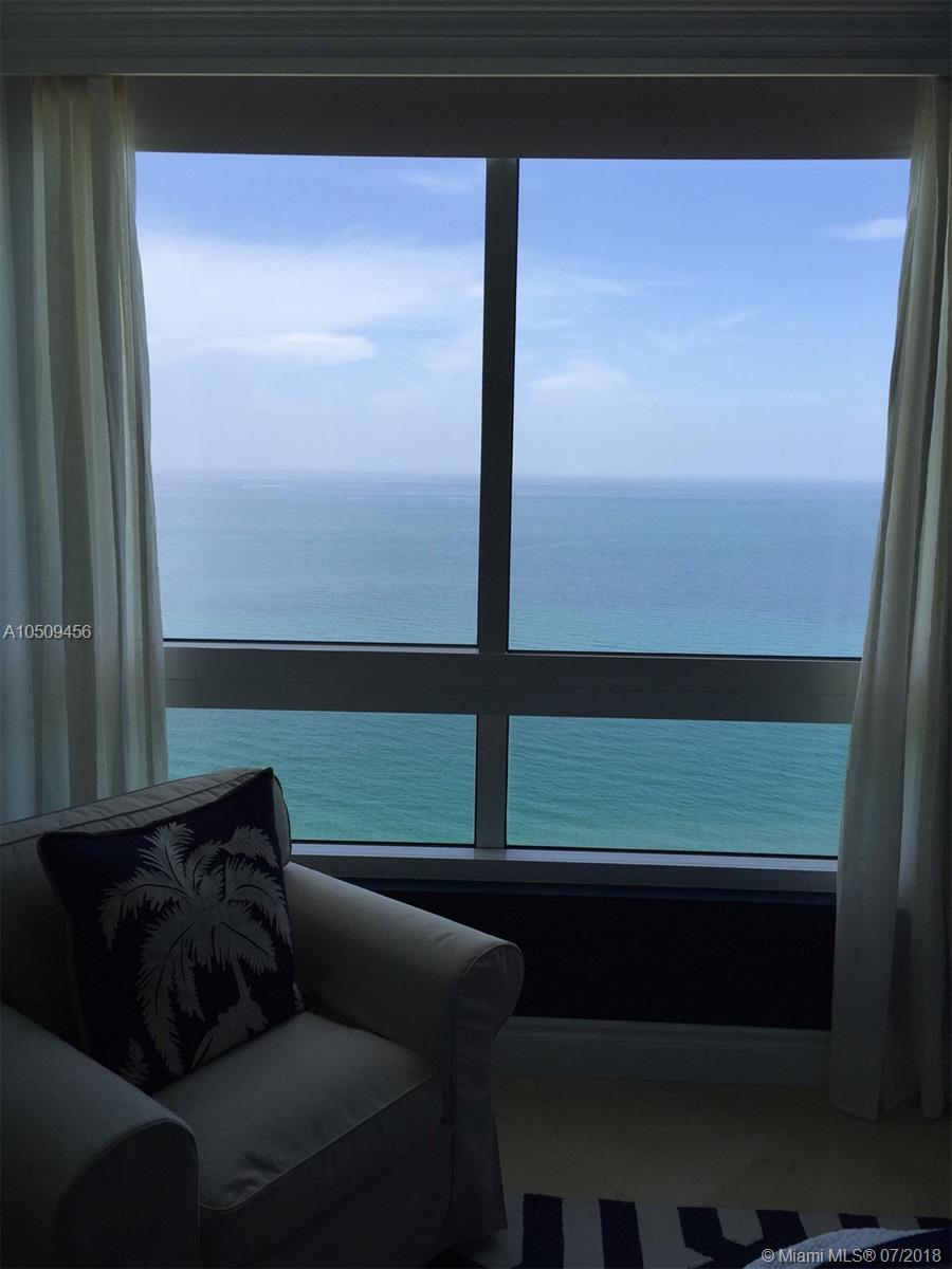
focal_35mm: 29
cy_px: 634
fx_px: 1063
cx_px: 476
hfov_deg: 48.2
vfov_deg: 61.7
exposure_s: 1/628
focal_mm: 4.15
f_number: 2.2
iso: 32
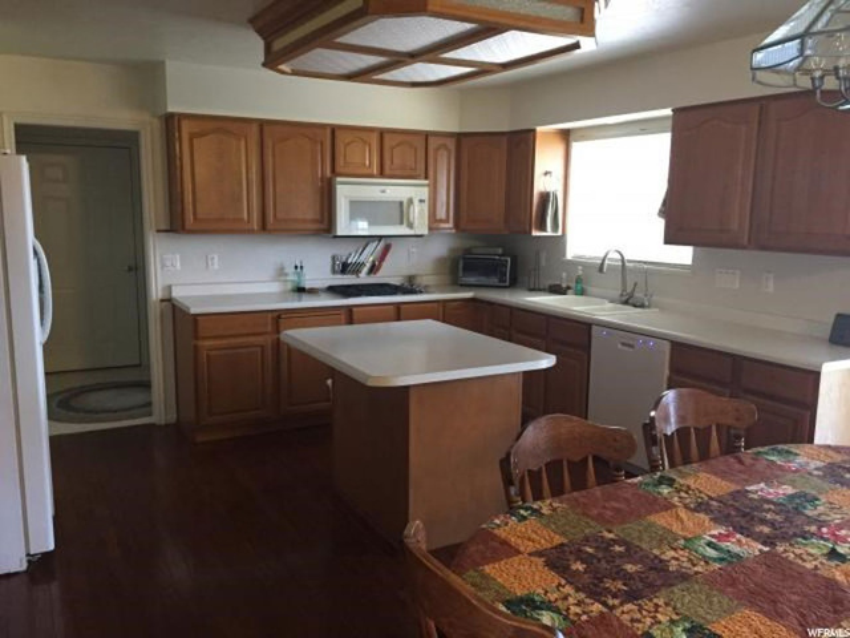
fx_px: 712
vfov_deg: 48.2
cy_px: 319
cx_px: 425
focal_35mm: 29
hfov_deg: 61.7
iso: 250
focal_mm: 4.15
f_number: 2.2
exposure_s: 1/20
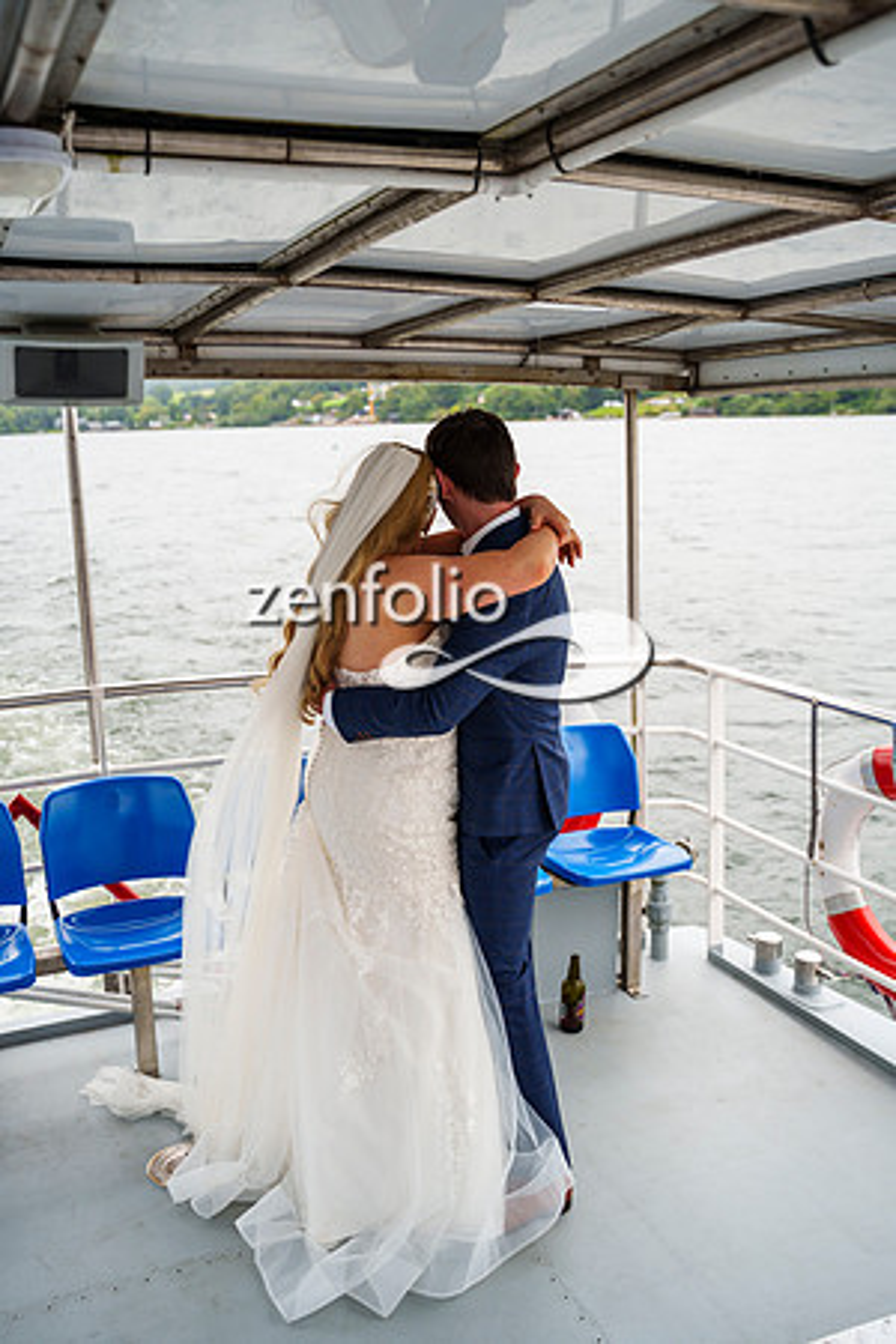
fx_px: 1232
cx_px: 448
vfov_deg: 57.2
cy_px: 672
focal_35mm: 33
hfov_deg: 40.0
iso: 400
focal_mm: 33
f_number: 3.5
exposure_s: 1/160
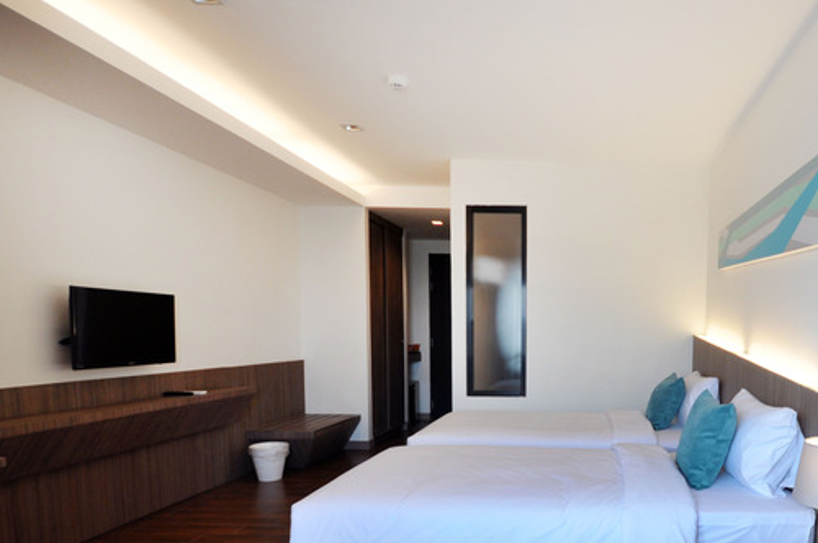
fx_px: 545
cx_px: 596
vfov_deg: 51.5
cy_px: 382
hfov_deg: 69.8
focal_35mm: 24
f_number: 5
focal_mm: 10
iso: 200
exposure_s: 1/40
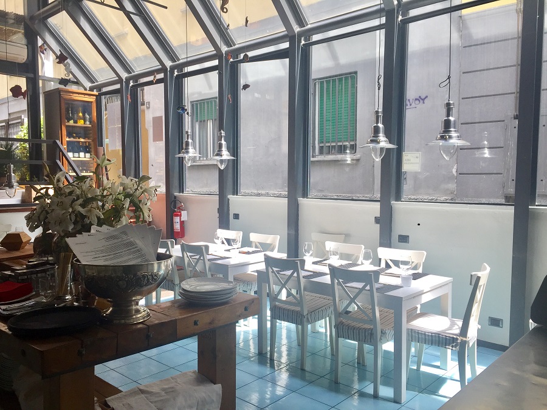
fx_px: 458
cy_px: 205
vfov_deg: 48.2
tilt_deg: -4.4
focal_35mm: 29
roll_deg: -0.3
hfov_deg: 61.7
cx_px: 274
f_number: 2.2
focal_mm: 4.15
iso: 32
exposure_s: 1/132
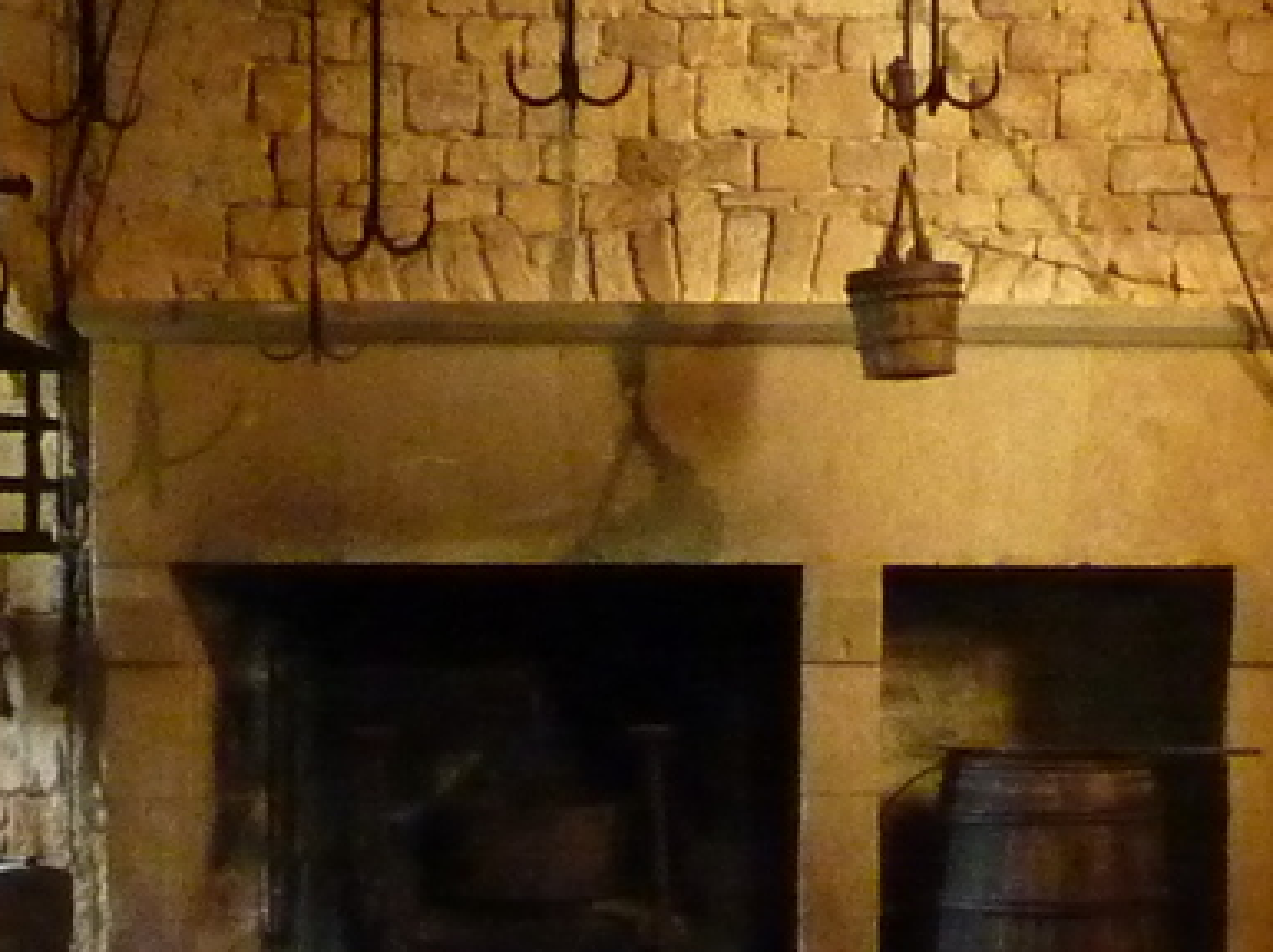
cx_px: 704
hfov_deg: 18.9
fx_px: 3821
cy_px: 843
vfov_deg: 14.1
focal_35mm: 104
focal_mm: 4.1
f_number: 3.3
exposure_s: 1/13
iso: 800
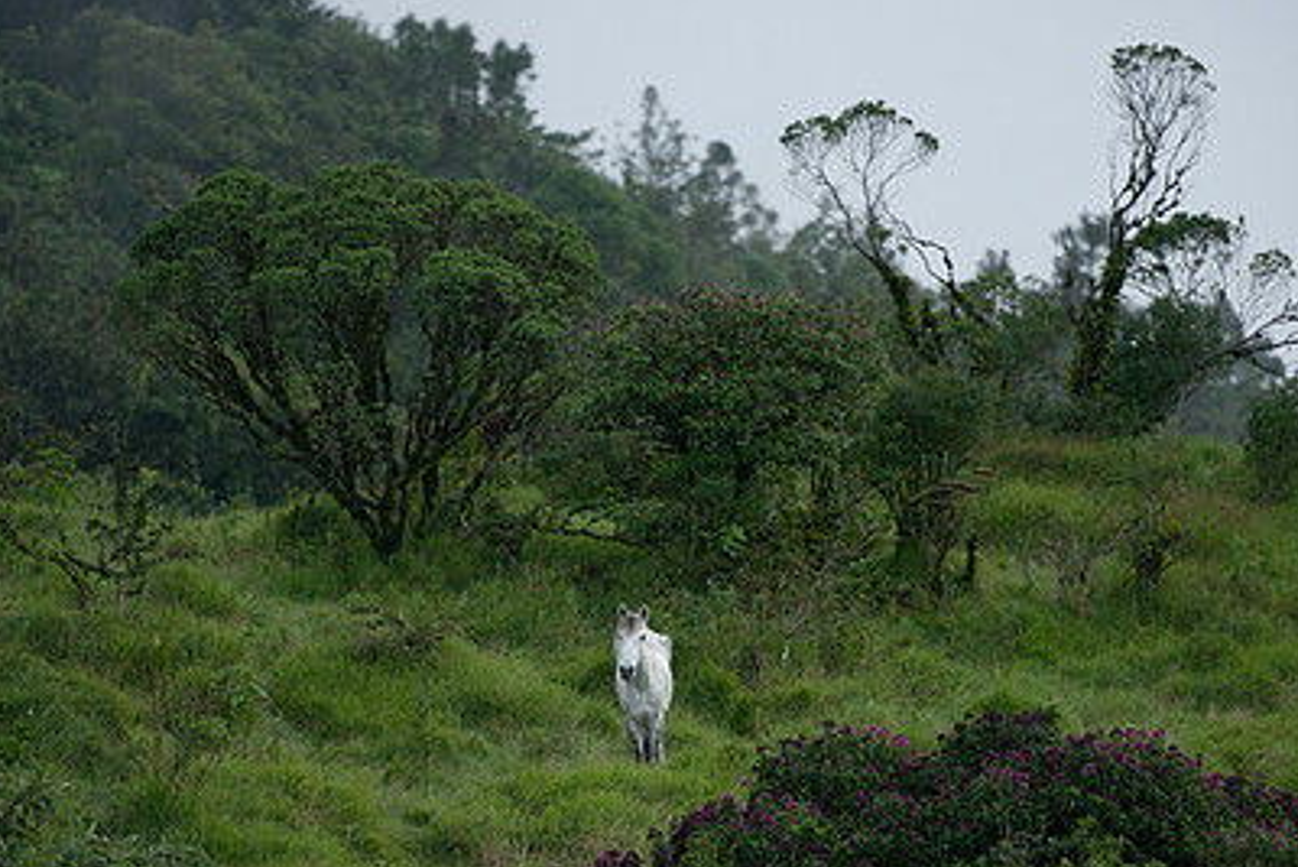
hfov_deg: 7.1
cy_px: 596
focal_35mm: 290
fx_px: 10459
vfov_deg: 4.7
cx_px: 604
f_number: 2.8
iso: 200
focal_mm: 200
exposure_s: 1/250
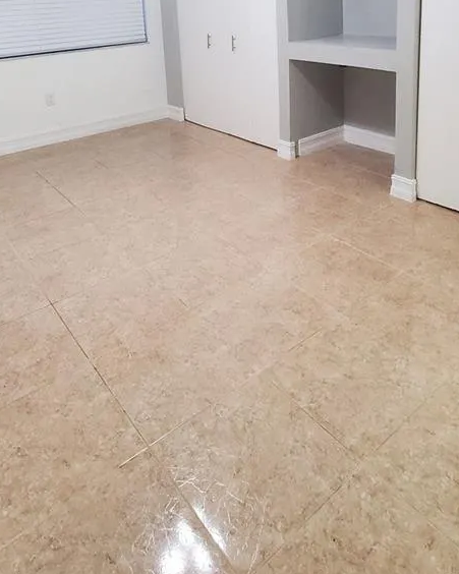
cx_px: 234
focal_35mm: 27
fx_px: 459
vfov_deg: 57.5
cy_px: 88
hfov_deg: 53.2
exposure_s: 1/60
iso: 500
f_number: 2.2
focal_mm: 1.8
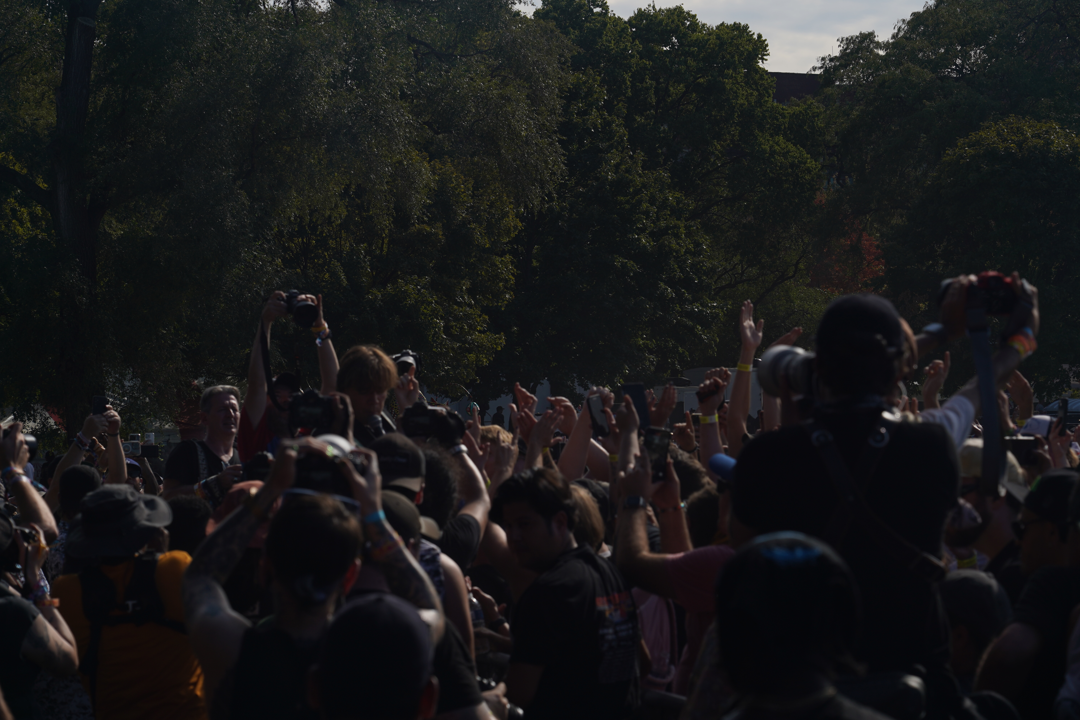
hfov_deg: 19.5
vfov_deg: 13.0
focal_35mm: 105
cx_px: 540
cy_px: 360
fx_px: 3150
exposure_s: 1/640
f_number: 8
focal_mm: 105
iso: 100
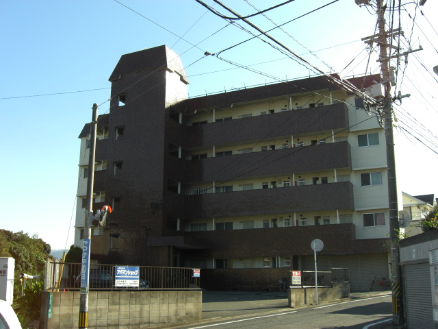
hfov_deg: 49.0
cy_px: 164
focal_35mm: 38
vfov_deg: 37.7
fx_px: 481
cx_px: 219
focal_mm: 7.9
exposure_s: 1/320
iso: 80
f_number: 4
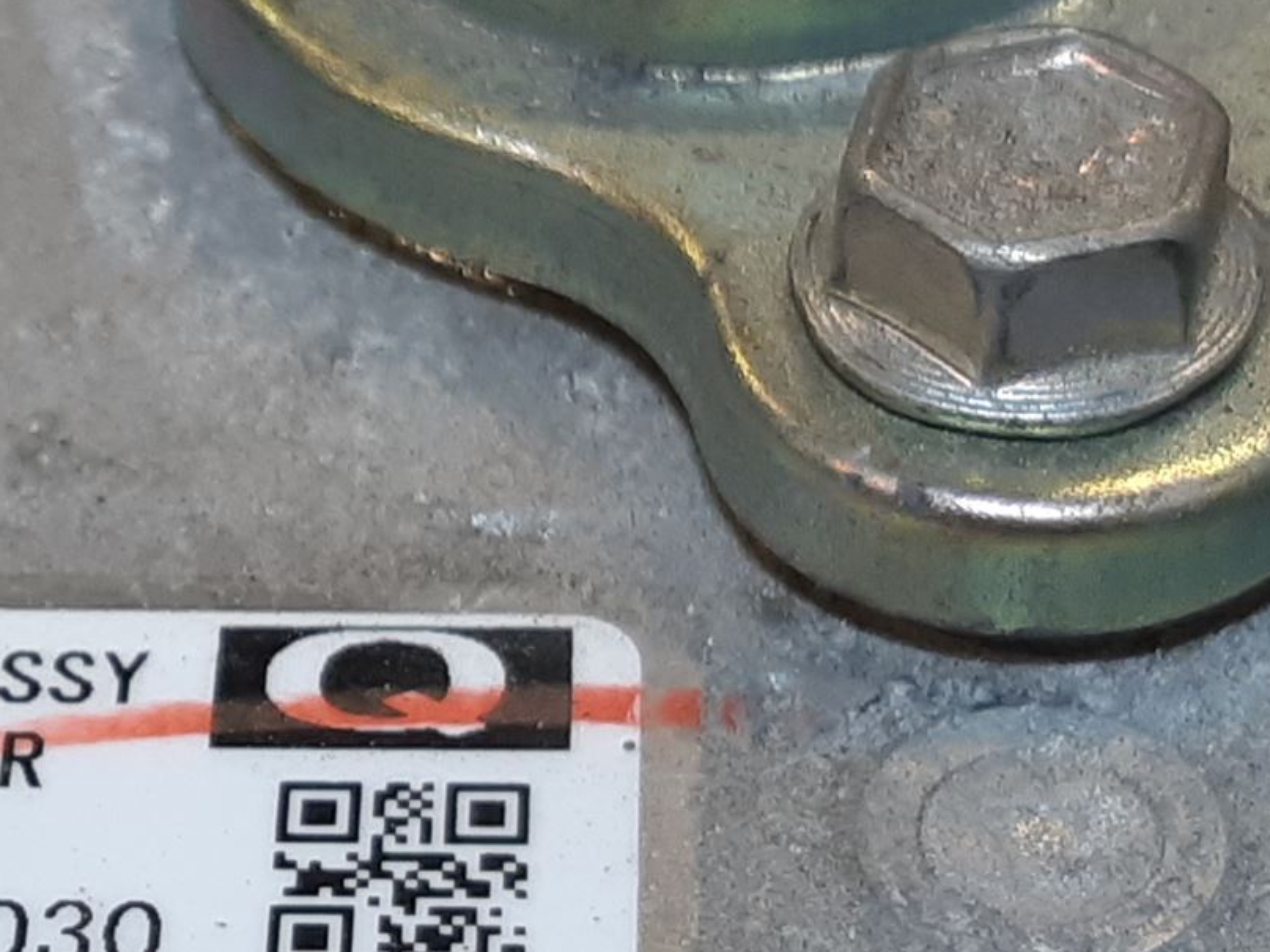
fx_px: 2421
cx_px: 96
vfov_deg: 21.6
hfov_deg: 28.1
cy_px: 898
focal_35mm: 66
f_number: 1.7
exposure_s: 1/100
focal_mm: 3.93
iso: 50
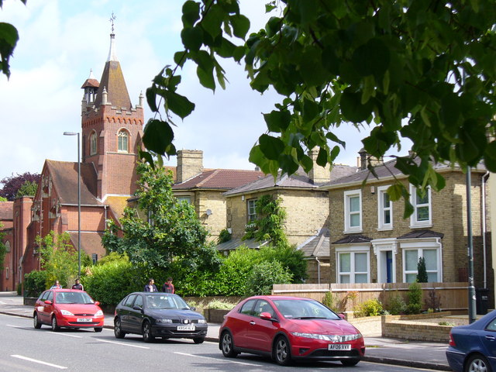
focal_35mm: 69
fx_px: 989
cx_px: 248
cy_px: 186
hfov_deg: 28.2
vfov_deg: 21.3
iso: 80
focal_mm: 11.4
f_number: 3.2
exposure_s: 1/640
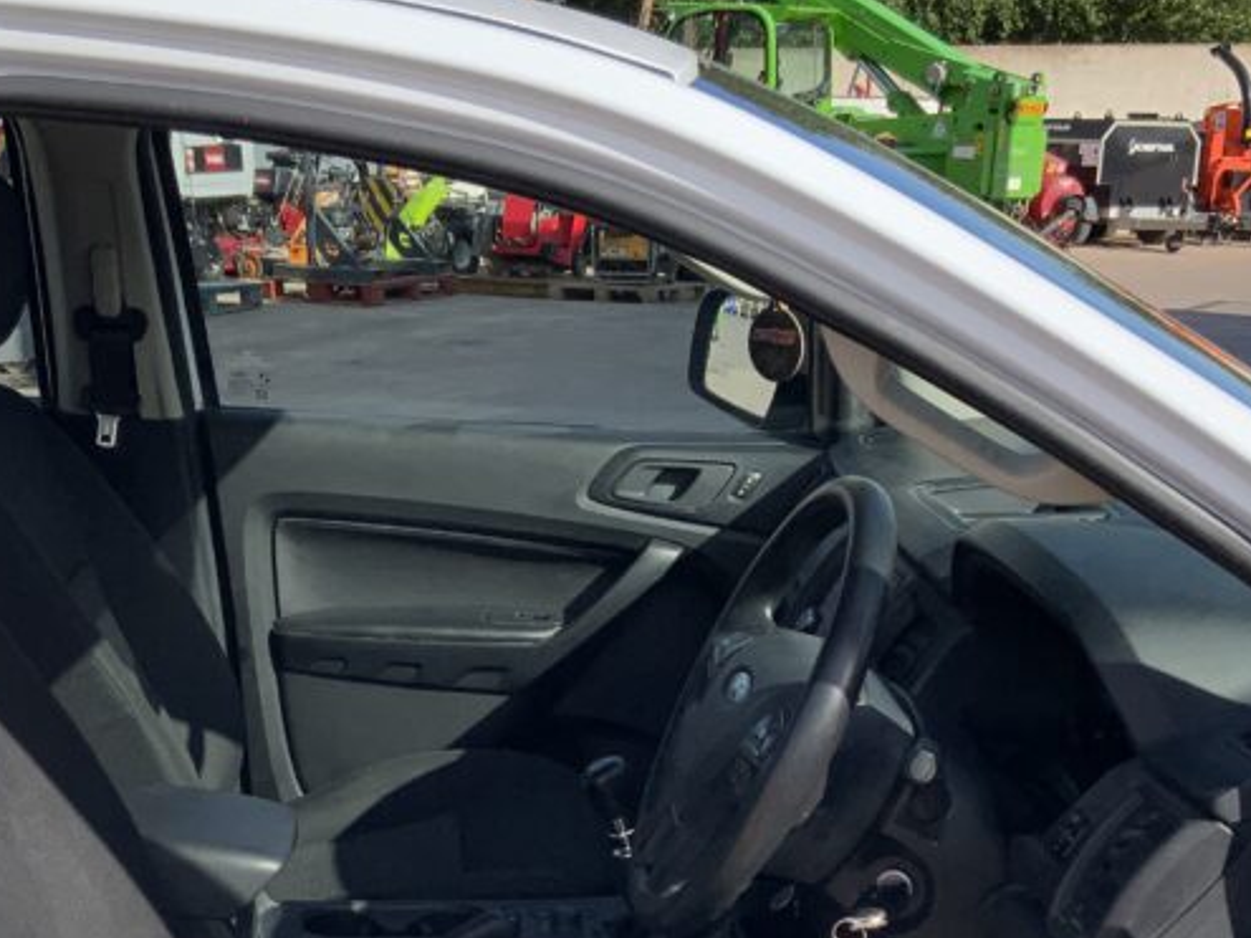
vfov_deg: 23.9
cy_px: 799
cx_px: 533
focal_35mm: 60
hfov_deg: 32.1
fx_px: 2168
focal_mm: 3
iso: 20
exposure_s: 1/2227
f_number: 1.8
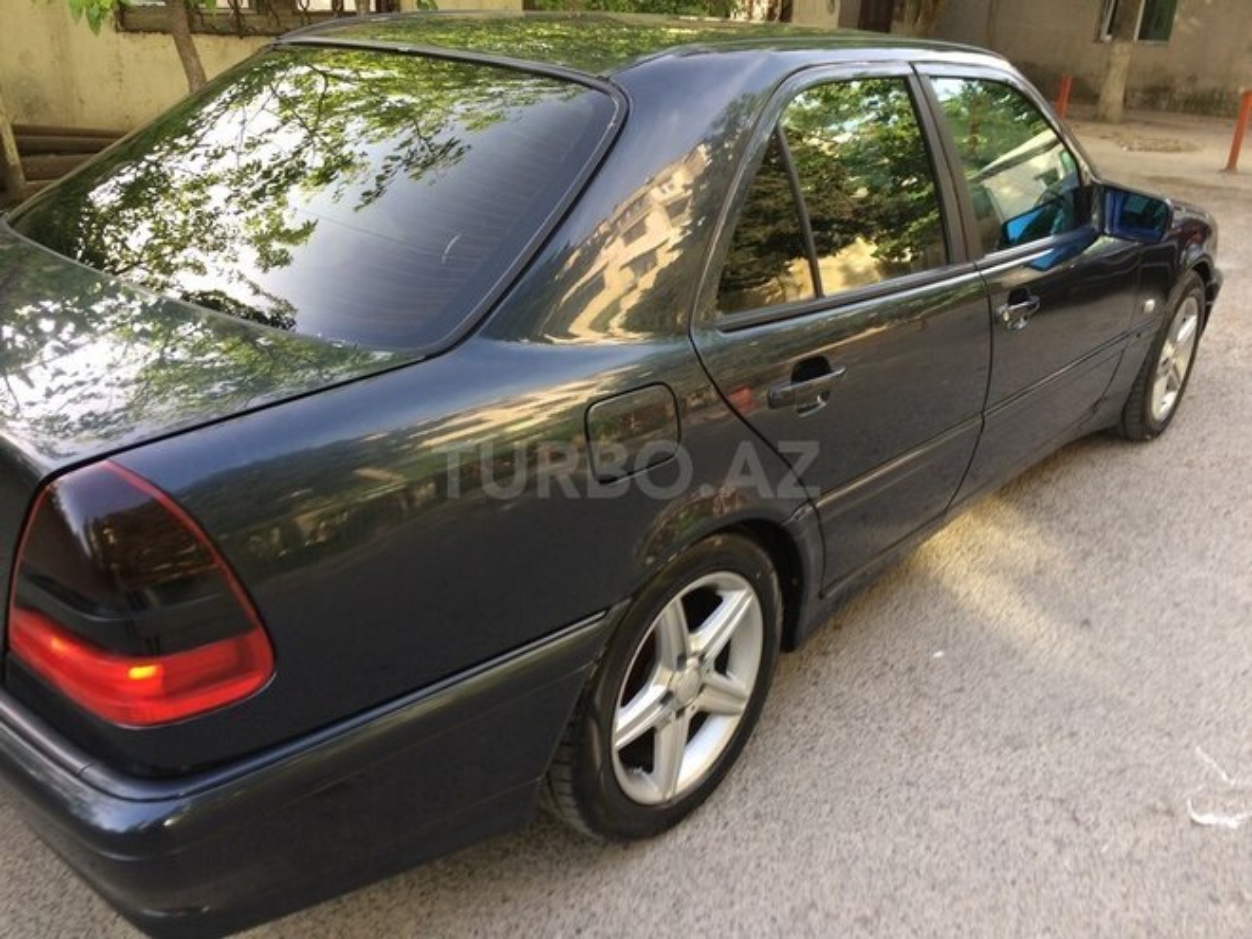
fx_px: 1049
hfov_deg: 61.7
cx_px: 626
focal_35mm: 29
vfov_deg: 48.2
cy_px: 470
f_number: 2.2
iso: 50
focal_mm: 4.15
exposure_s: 1/100
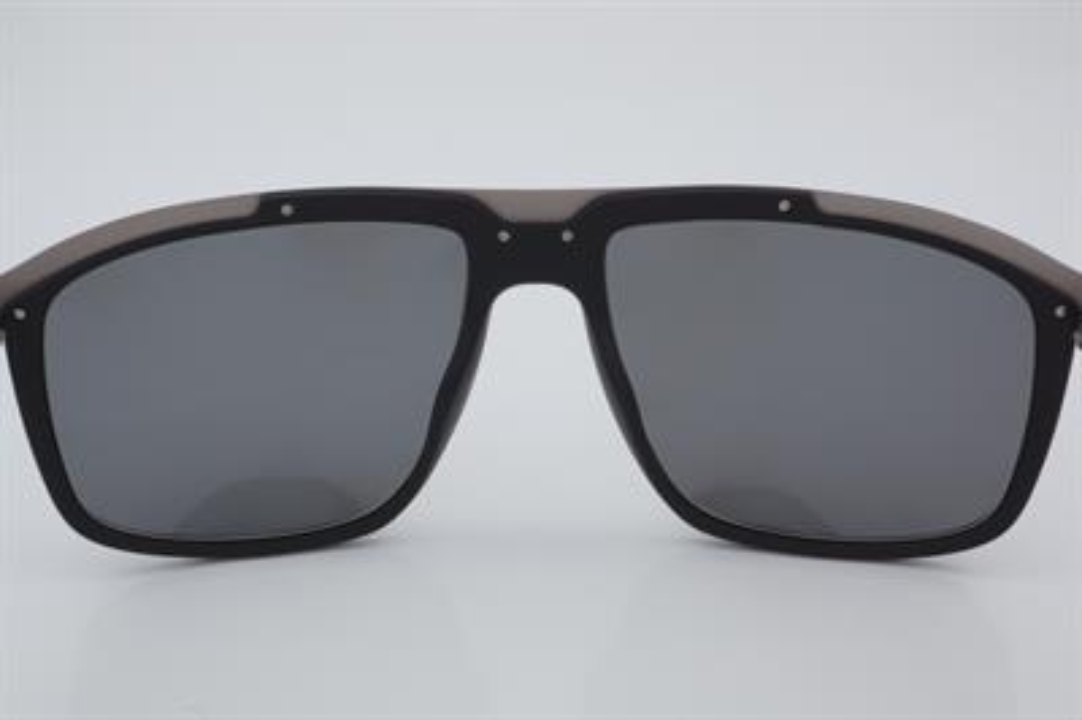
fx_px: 1577
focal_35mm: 52
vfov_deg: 25.7
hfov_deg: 37.9
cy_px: 360
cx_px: 541
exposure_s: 1/4
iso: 100
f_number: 29
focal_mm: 35
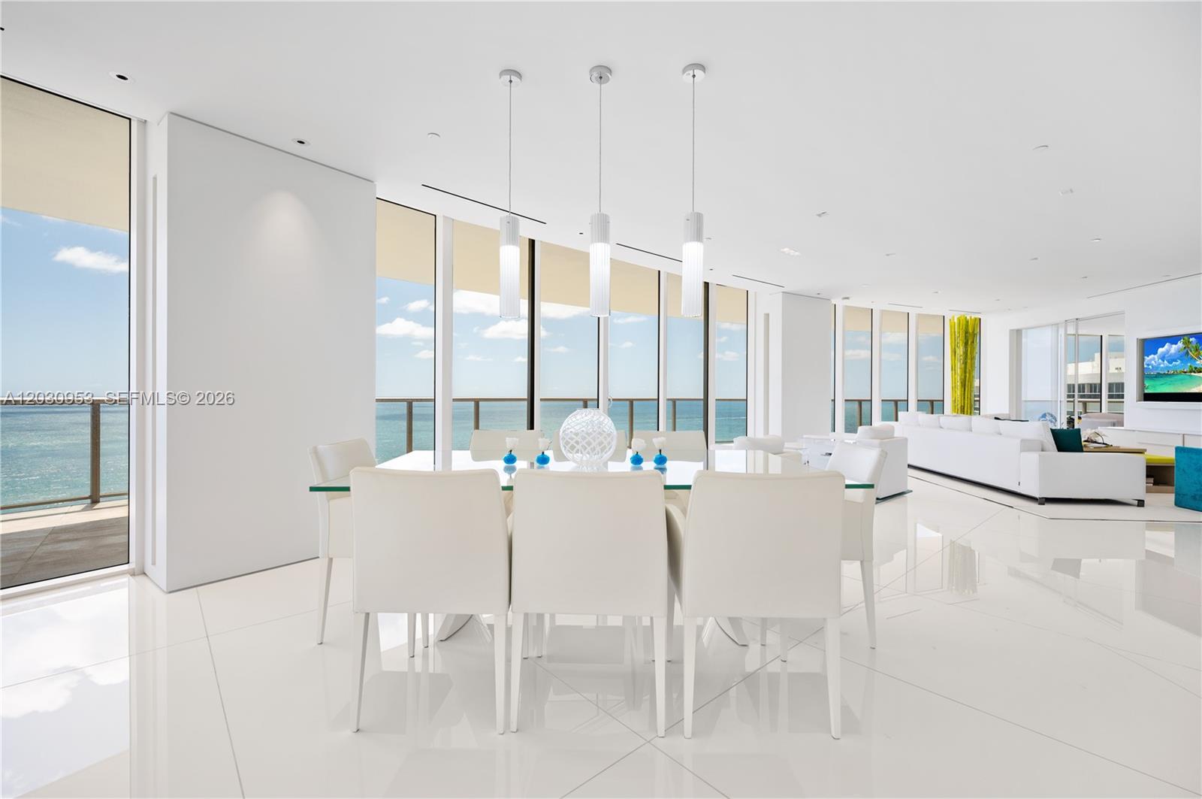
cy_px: 400
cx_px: 601
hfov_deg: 100.5
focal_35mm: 15
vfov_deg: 77.2
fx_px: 500
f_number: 5
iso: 200
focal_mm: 15
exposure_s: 1/100
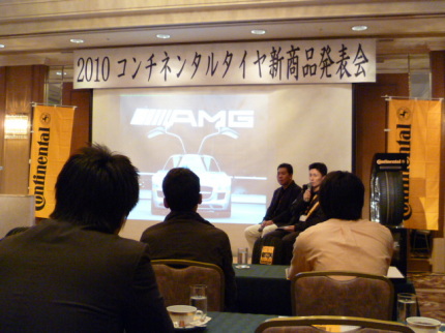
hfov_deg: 47.9
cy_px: 166
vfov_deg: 36.8
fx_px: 501
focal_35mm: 39
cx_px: 222
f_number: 3.2
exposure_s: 1/25
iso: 800
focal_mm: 7
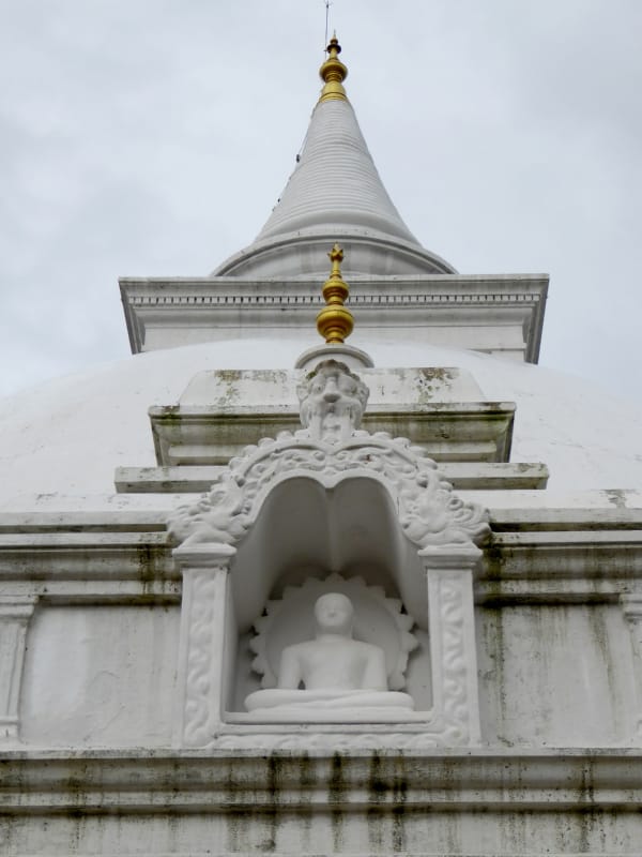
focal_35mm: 75
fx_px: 1855
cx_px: 321
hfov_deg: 19.6
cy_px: 428
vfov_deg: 26.0
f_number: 4.5
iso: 80
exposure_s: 1/250
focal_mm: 12.5
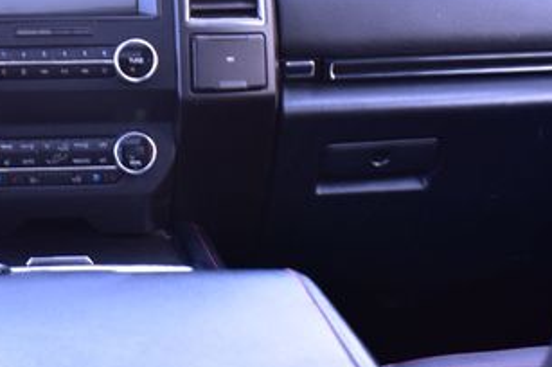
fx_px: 1149
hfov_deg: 26.3
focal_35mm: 75
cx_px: 74
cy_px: 58
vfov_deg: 17.9
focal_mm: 24
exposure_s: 1/20
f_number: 6.3
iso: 400
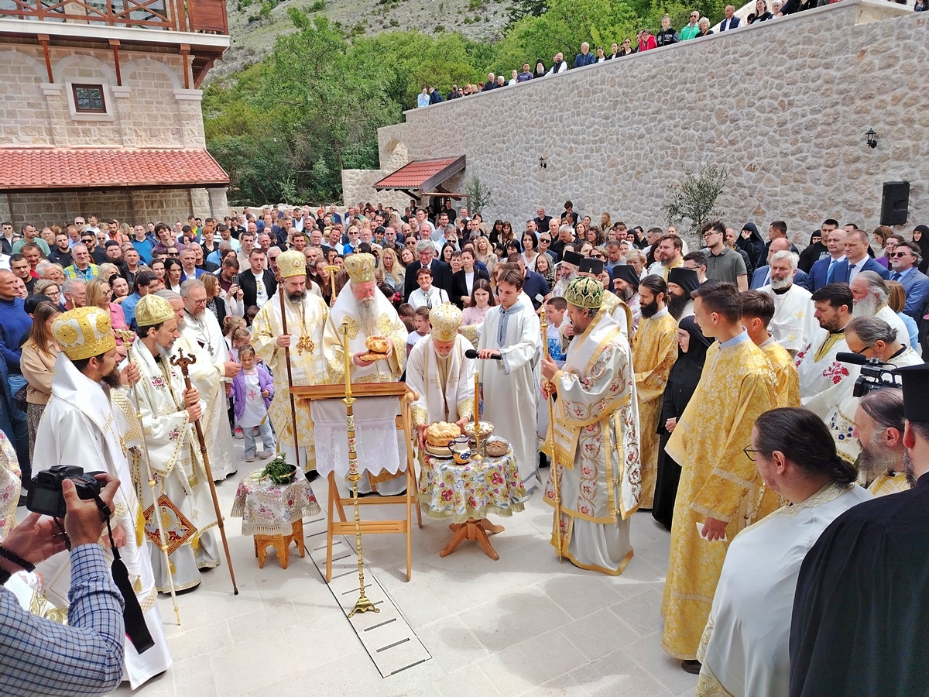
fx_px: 644
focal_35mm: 24
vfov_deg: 56.8
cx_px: 464
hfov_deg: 71.6
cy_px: 348
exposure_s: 1/752
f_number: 1.75
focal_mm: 5.25
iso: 100
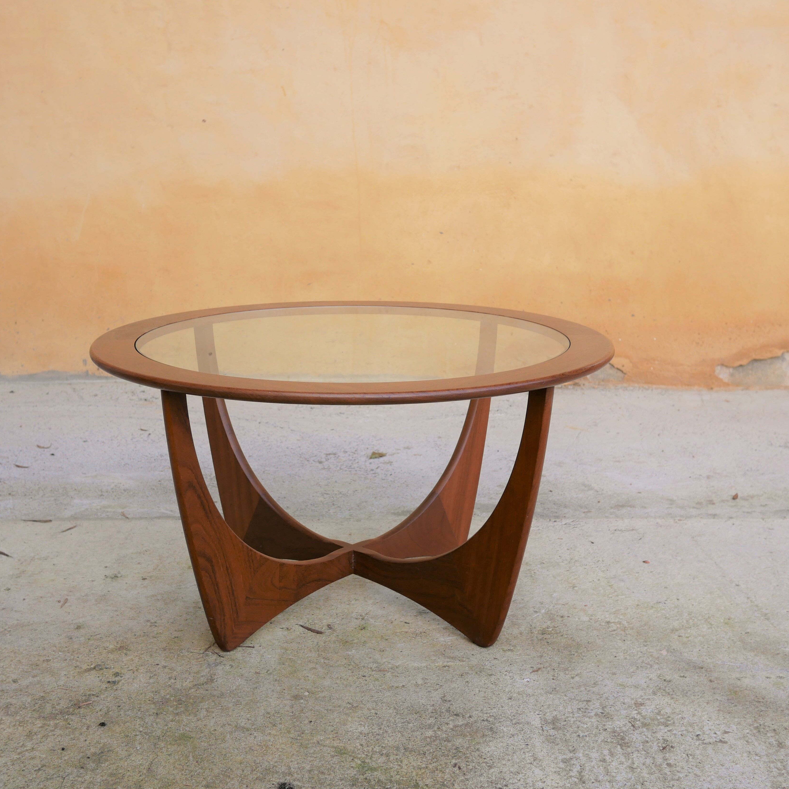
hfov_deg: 35.3
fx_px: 1238
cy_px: 393
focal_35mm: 48
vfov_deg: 35.4
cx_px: 354
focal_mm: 20
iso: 200
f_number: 3.5
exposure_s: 1/400
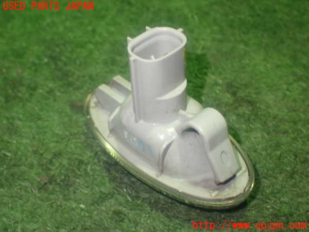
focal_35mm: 54
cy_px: 116
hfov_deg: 35.5
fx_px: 482
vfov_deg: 27.0
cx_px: 154
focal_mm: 9.65
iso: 800
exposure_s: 1/50
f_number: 3.3
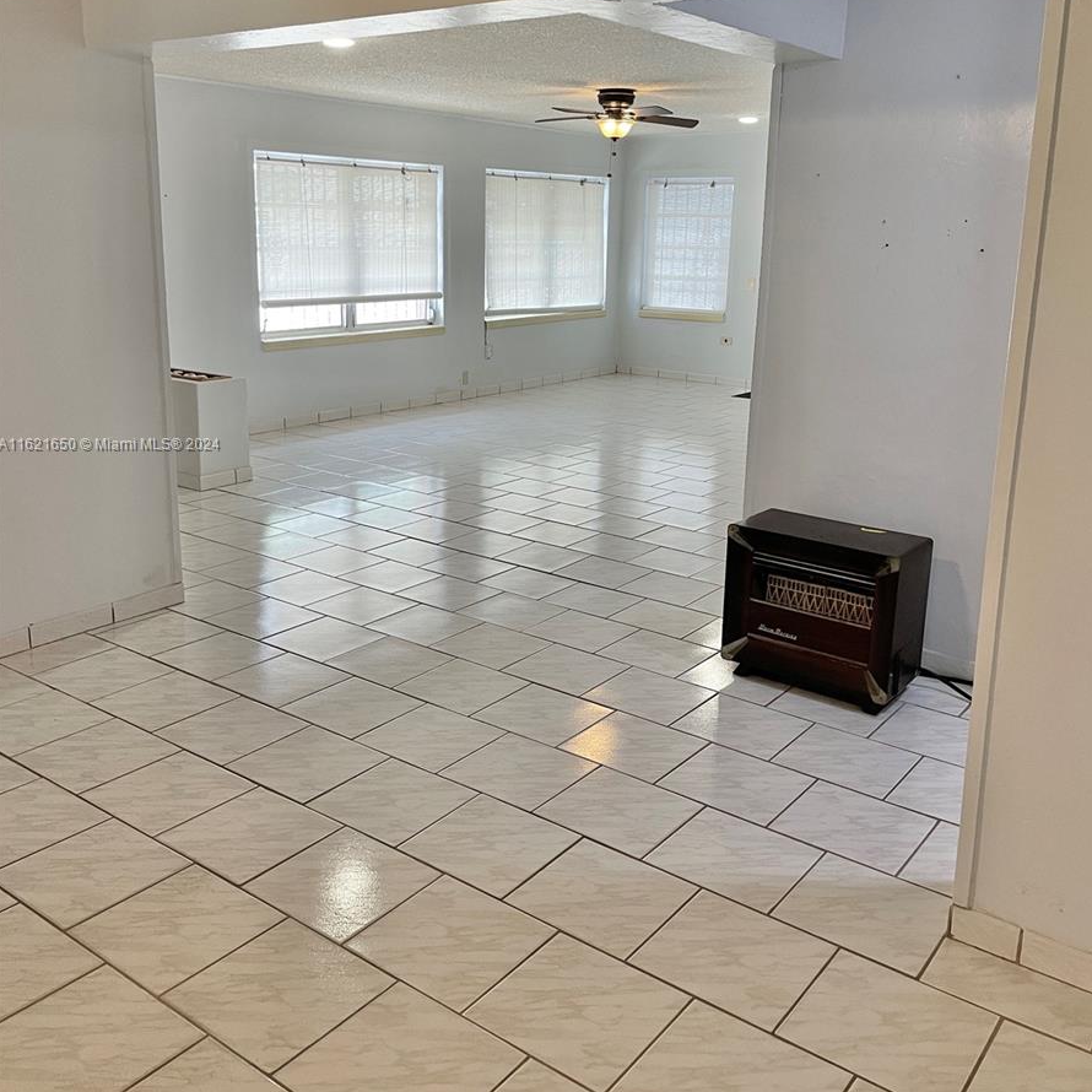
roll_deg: -0.9
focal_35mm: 31
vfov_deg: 52.2
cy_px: 445
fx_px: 1106
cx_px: 547
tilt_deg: -11.7
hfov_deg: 52.5
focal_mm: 4.2
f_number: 1.6
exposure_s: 1/60
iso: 100
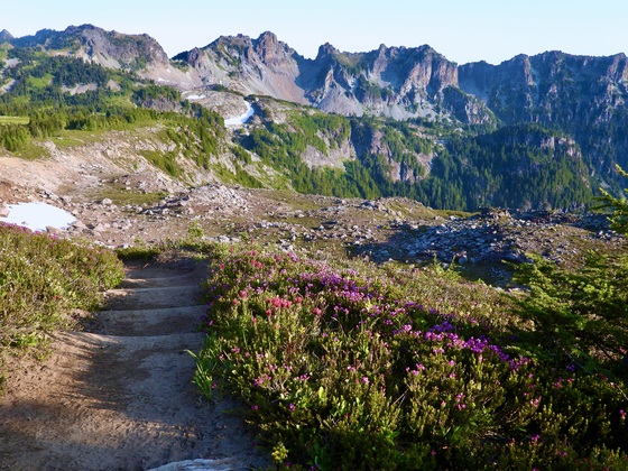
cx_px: 314
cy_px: 236
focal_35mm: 35
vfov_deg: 40.7
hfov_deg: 52.6
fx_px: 635
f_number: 3.2
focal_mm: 6.3
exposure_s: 1/400
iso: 100
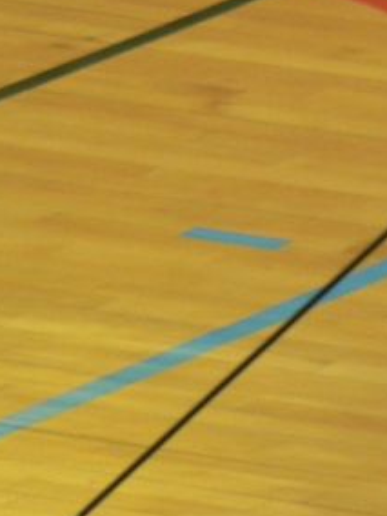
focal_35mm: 1375
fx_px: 20496
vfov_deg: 1.4
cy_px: 223
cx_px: 778
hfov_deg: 1.1
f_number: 3.3
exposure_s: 1/30
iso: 80
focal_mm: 54.2
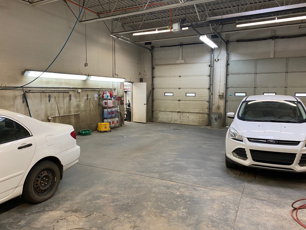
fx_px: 230
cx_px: 153
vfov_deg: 53.1
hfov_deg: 67.3
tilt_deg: -4.7
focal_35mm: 26
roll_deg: -0.9
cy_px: 115
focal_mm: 4.25
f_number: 1.8
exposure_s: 1/60
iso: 125
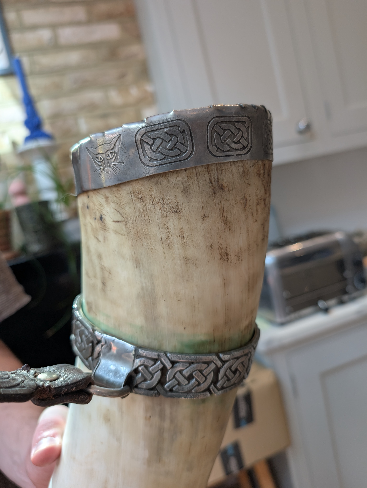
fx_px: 338
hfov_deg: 56.9
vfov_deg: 71.5
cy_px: 244
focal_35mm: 24
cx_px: 184
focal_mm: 6.9
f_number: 1.68
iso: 55
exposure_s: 1/100
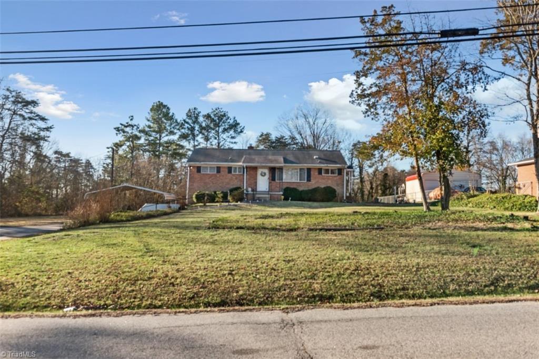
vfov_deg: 42.3
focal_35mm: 31
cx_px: 270
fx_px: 464
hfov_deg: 60.3
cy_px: 180
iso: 320
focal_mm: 31
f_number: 7.1
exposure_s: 1/320
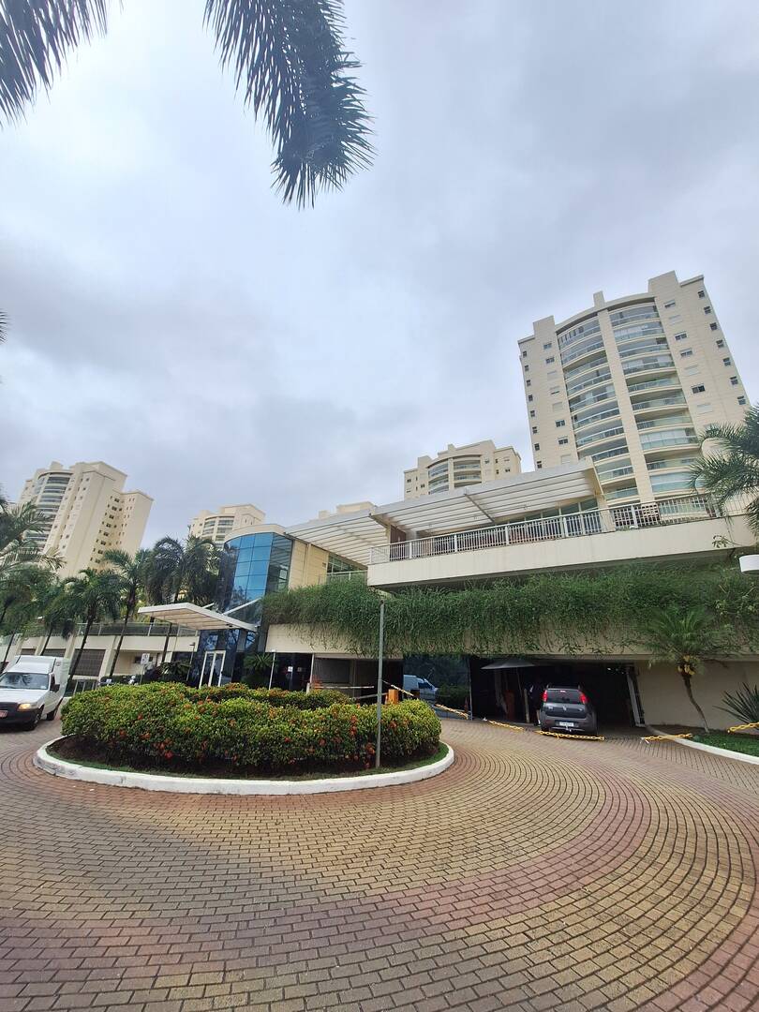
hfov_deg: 89.9
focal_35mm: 13
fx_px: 380
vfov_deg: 106.2
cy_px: 506
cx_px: 380
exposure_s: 1/2457
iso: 40
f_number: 2.2
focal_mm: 1.74
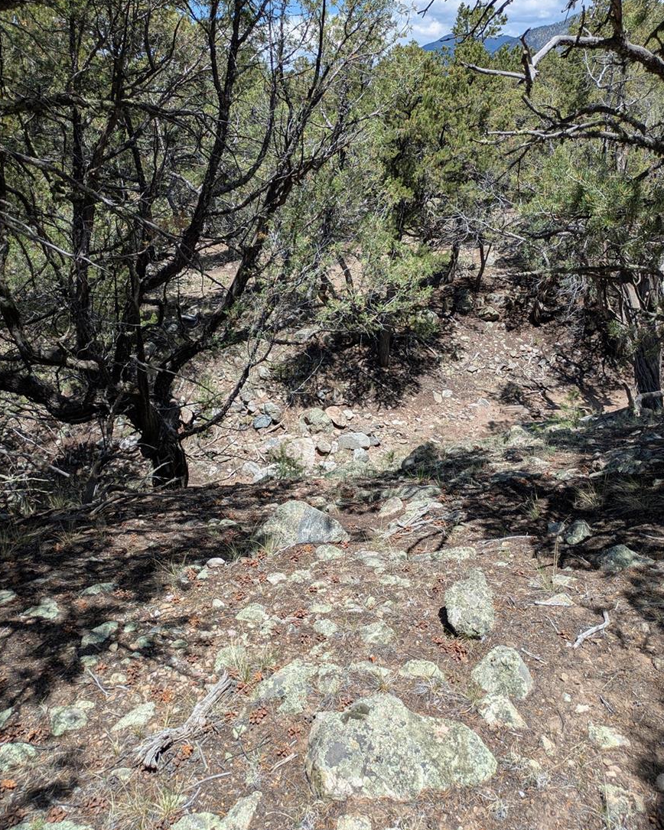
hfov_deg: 53.2
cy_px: 418
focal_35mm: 27
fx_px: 663
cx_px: 337
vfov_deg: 64.1
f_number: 1.89
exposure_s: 1/2028
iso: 43
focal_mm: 5.43
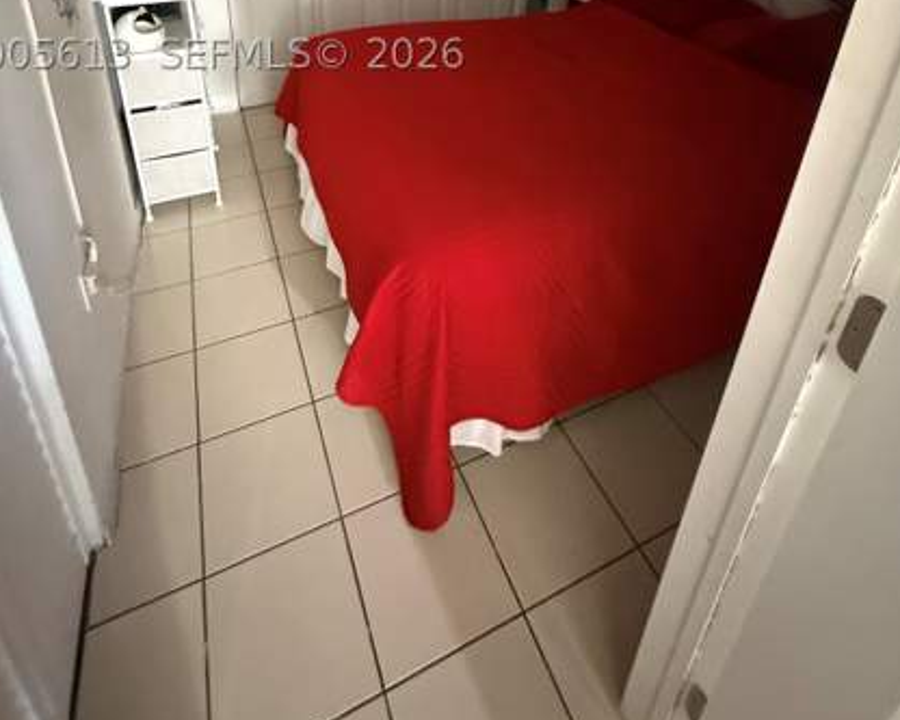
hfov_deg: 77.5
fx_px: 559
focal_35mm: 21
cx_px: 413
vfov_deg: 55.5
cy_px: 54
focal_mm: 2.22
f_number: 2.2
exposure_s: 1/30
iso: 1600
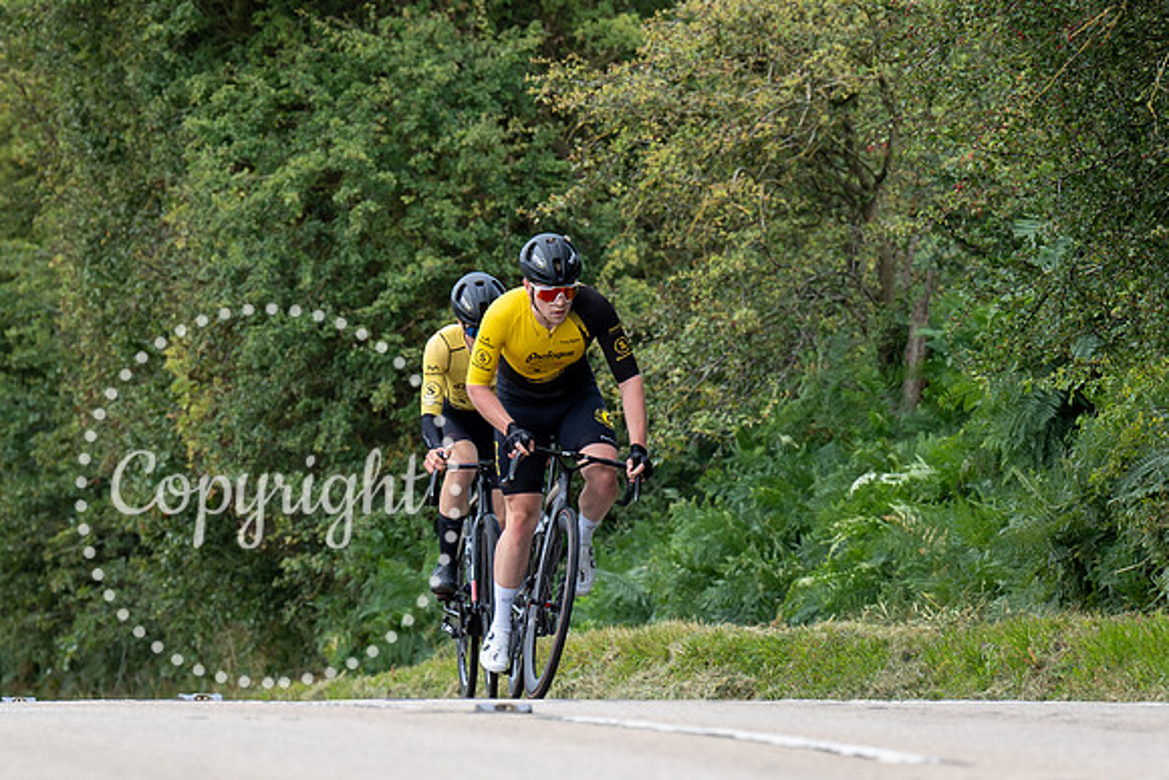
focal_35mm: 339
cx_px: 655
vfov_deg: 4.1
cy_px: 417
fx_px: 11019
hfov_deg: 6.1
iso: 250
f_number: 4
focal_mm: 138
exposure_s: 1/800
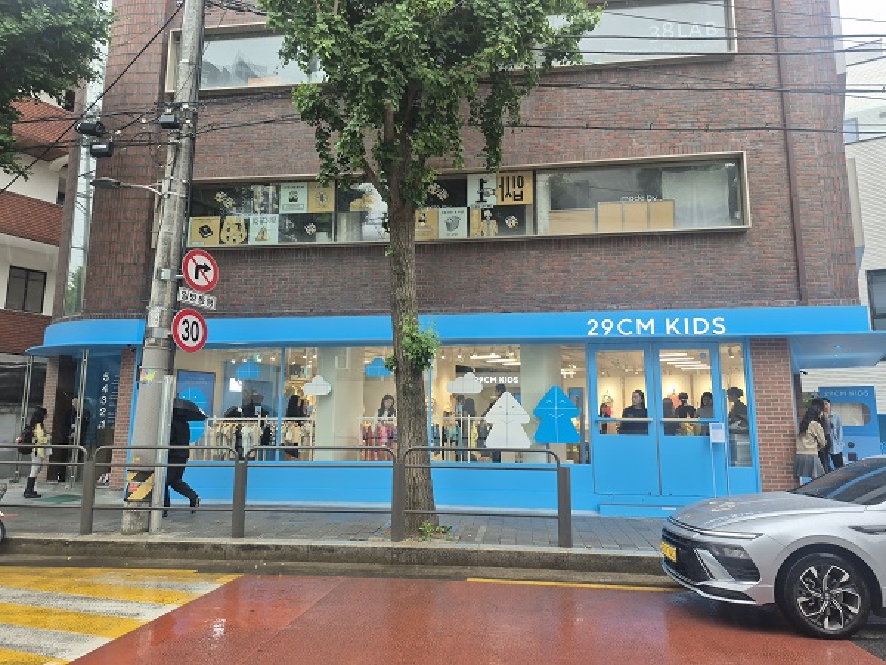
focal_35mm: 23
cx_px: 443
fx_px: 589
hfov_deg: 73.9
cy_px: 332
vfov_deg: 58.9
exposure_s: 1/180
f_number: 1.8
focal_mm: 5.4
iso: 40
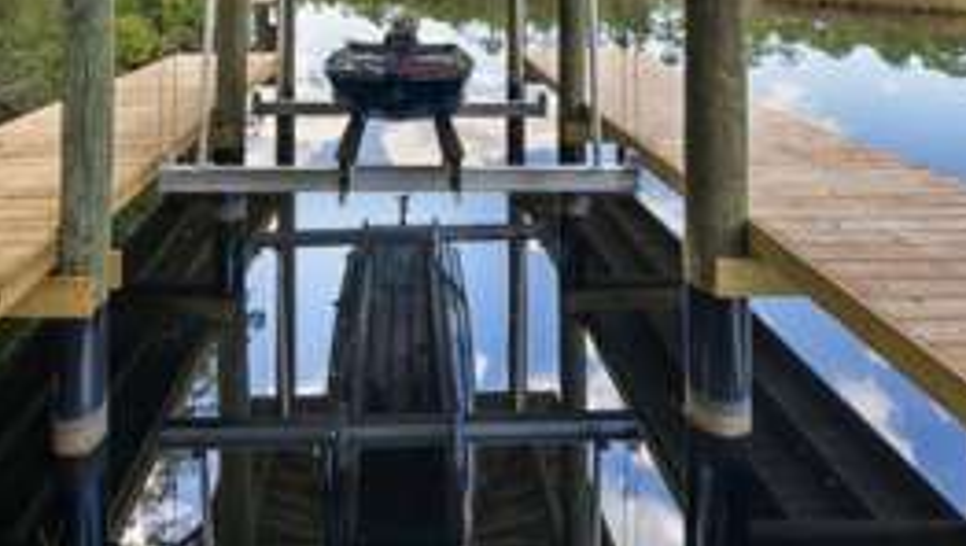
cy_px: -41
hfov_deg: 77.9
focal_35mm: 23
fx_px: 590
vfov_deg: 40.9
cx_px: 398
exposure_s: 1/6
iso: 40
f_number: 7.1
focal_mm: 12
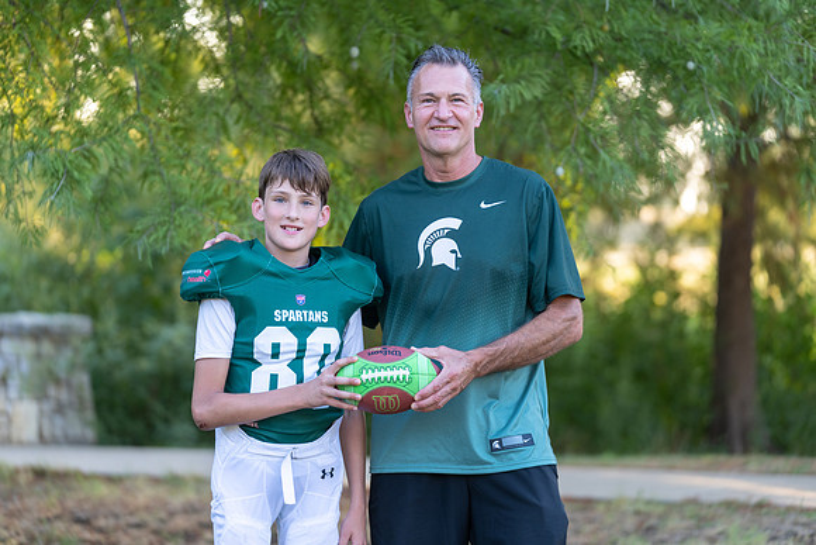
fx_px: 2721
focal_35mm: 120
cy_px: 272
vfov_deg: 11.4
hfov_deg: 17.1
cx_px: 408
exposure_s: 1/320
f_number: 2.8
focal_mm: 120
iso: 320
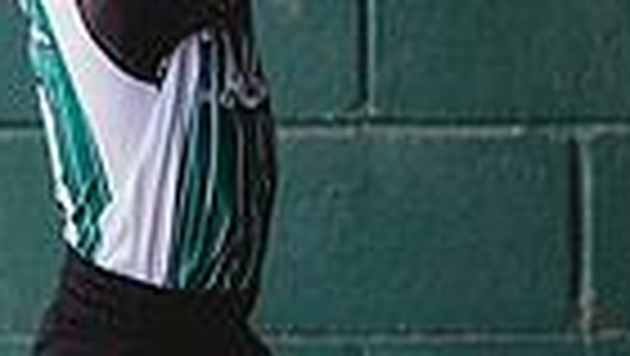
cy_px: 221
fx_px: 4781
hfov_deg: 7.5
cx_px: 144
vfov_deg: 4.3
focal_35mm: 286
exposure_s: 1/250
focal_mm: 85
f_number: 2.8
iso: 320
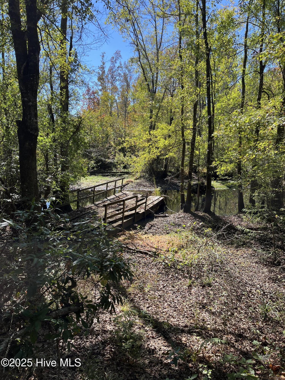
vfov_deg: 67.3
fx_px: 285
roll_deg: -0.8
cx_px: 142
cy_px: 190
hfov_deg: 53.1
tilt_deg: -8.6
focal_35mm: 26
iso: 50
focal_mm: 5.1
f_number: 1.6
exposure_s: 1/878
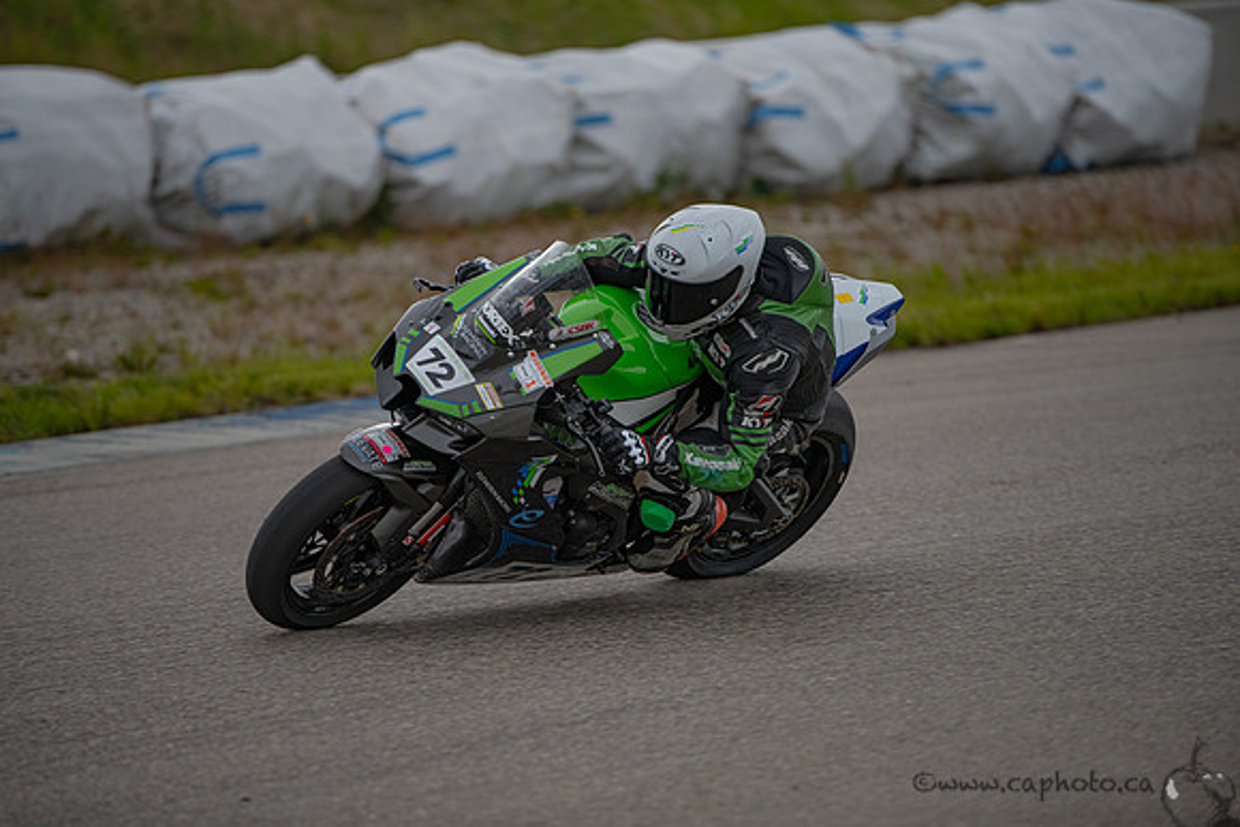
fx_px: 6890
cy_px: 414
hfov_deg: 10.3
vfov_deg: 6.9
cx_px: 620
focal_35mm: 200
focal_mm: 200
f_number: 2.8
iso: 110
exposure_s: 1/1600
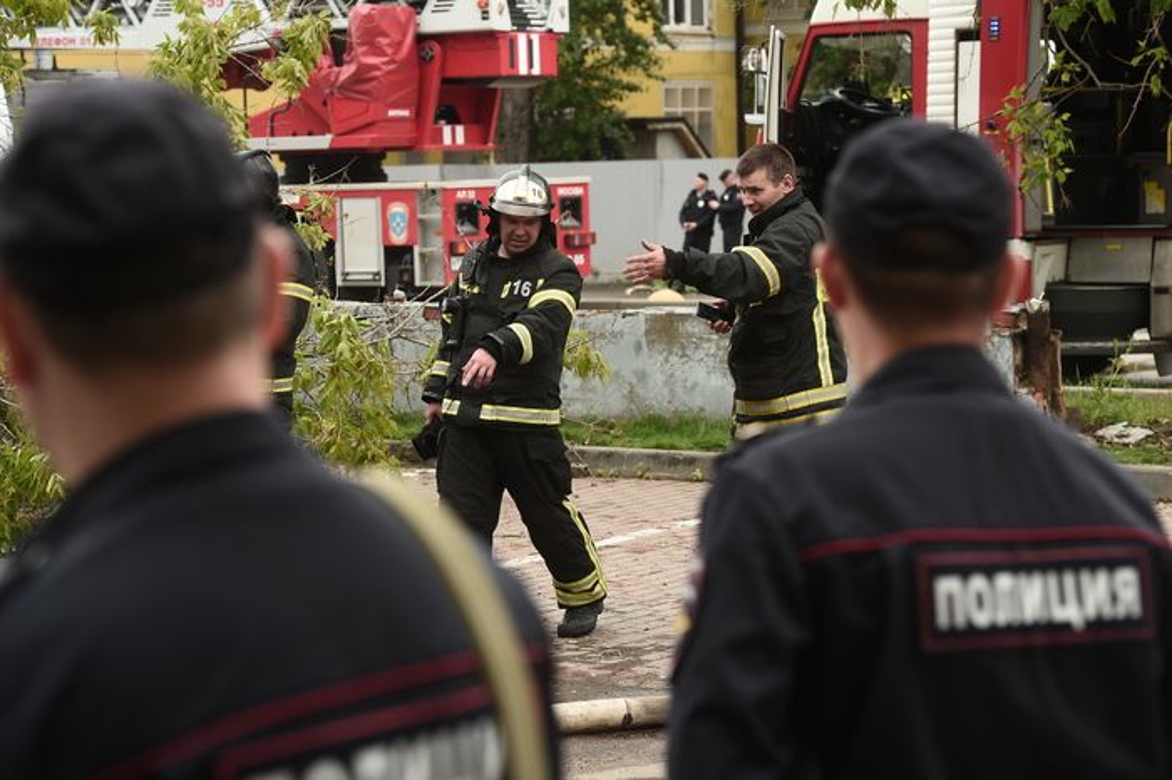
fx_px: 3579
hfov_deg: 18.6
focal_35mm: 110
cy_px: 390
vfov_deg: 12.4
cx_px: 586
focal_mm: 110
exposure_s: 1/320
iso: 400
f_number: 6.3
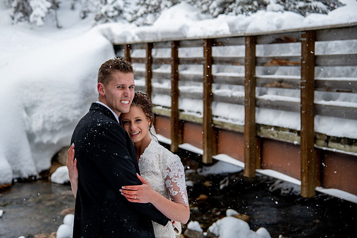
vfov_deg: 18.9
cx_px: 162
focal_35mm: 72
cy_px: 108
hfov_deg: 28.0
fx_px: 716
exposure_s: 1/250
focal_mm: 66
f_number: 4.5
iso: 200
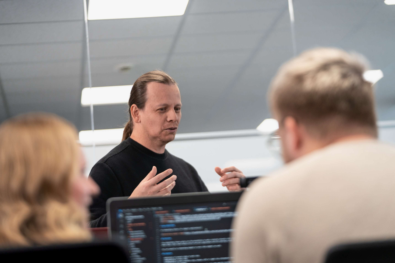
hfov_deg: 16.8
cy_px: 130
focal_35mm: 122
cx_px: 199
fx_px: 1337
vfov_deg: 11.2
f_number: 2.8
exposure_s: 1/200
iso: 200
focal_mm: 121
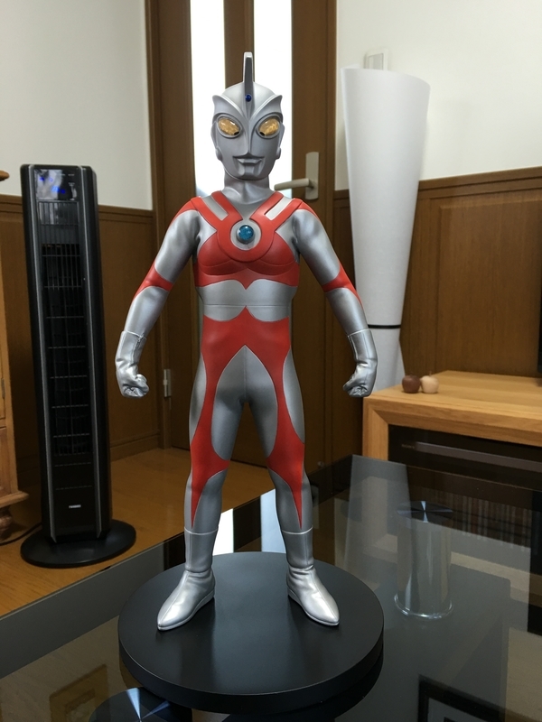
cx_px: 271
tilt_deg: -6.4
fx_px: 605
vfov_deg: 61.7
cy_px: 361
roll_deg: +0.4
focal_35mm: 29
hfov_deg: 48.2
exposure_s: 1/15
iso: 32
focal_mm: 4.15
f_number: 2.2
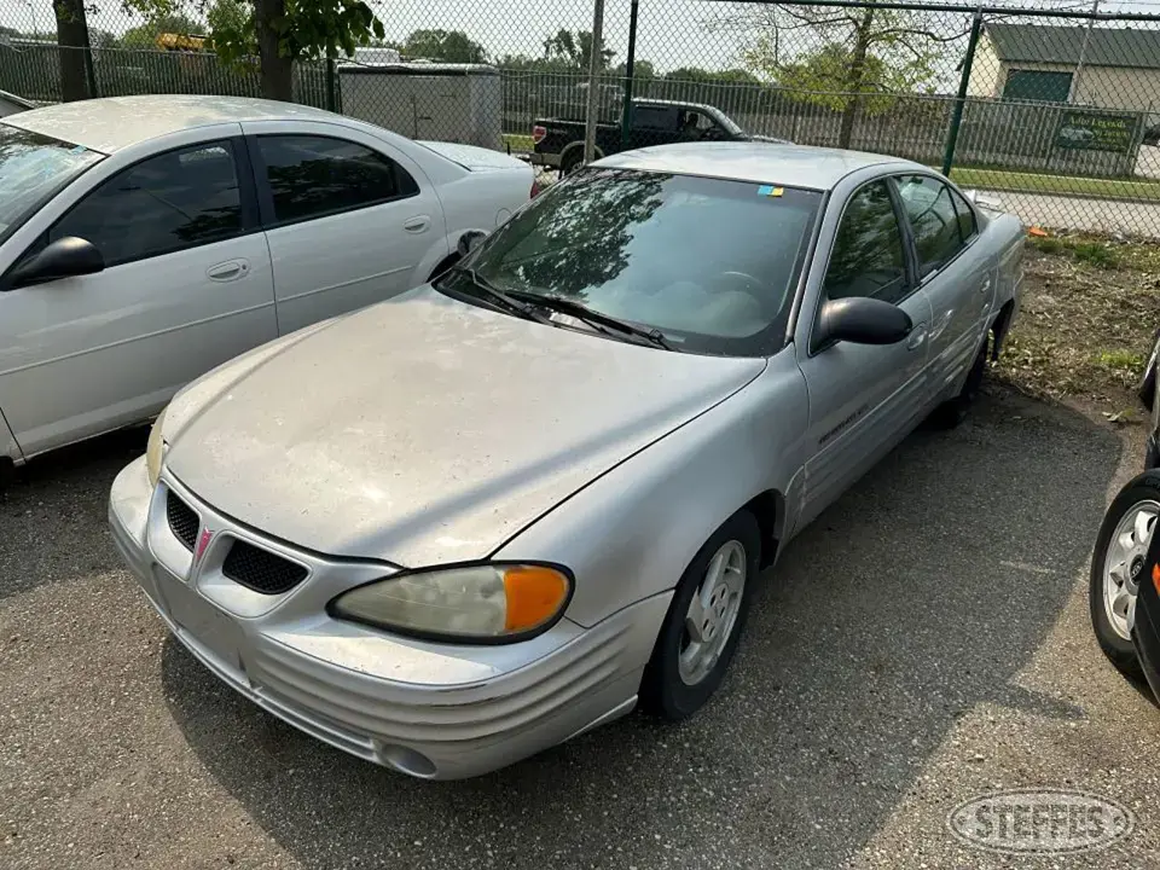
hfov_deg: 71.6
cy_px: 435
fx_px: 804
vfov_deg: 56.8
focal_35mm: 24
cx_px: 580
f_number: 1.78
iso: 80
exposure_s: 1/9709
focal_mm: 6.86
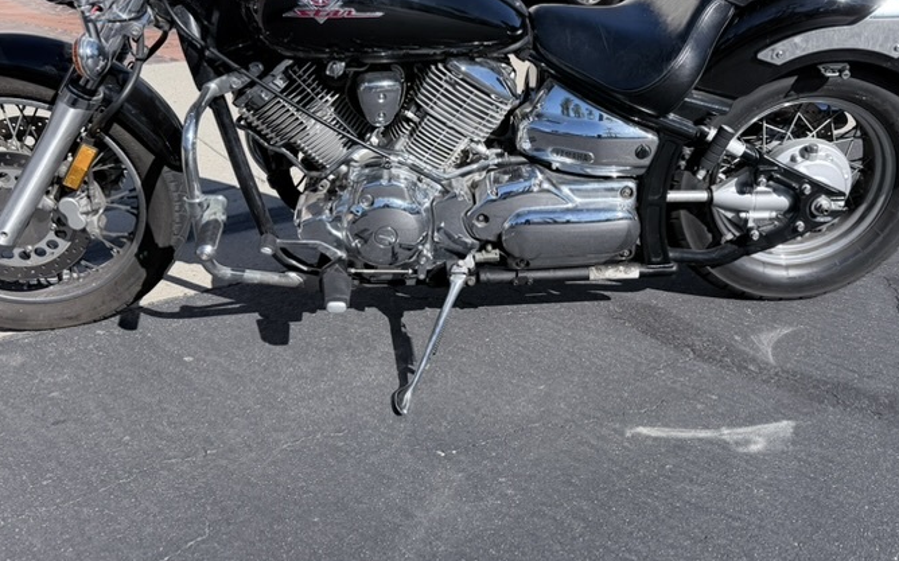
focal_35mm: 39
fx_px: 955
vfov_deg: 32.1
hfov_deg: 50.3
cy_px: 135
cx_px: 509
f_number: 1.78
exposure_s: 1/4975
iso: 100
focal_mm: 6.76
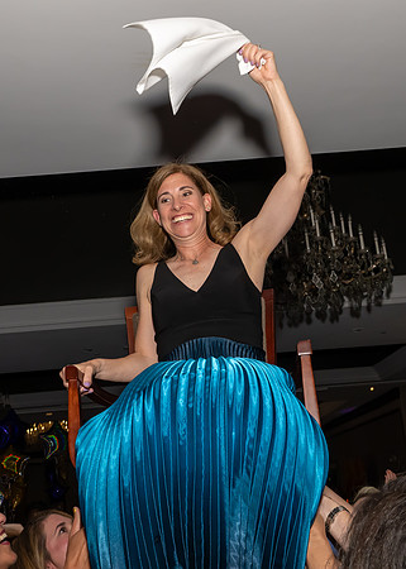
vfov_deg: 51.1
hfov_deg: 37.6
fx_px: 595
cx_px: 177
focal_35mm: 37
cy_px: 283
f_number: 8
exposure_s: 1/250
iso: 1000
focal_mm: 17
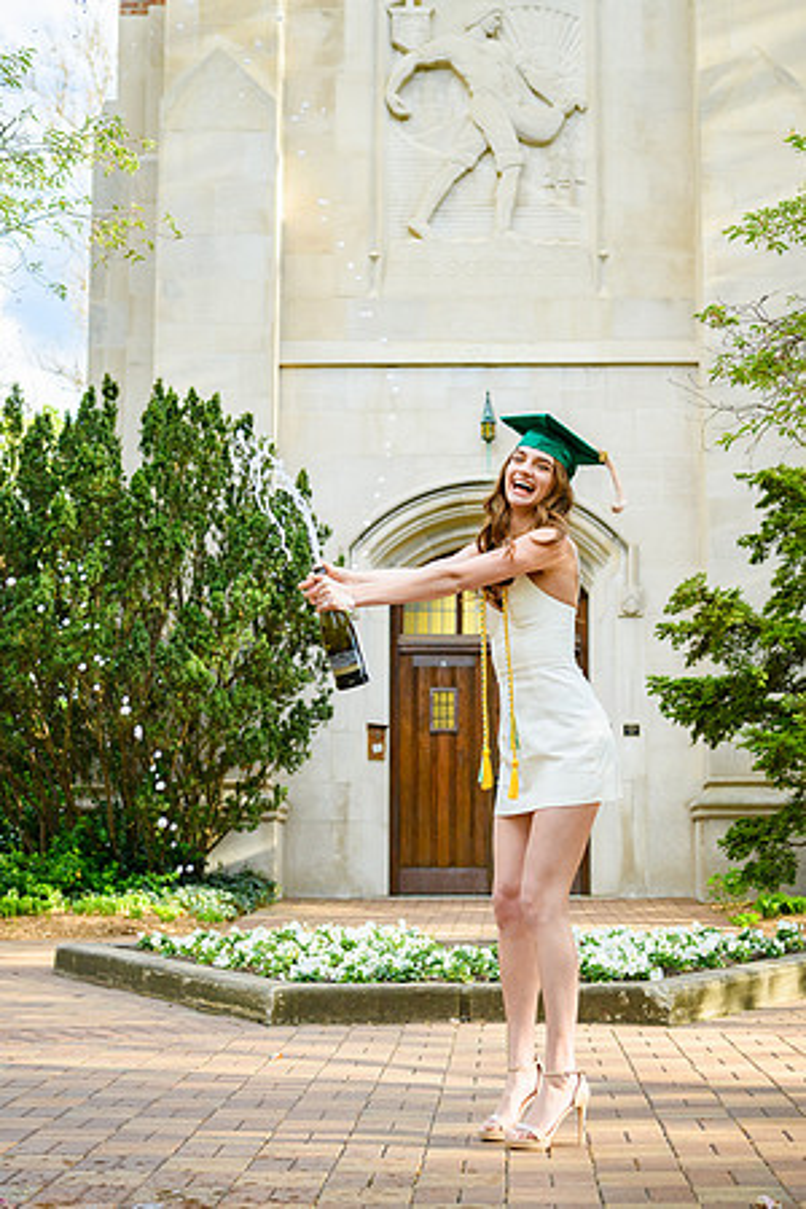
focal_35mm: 58
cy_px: 607
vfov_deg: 34.6
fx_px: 1944
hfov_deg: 23.4
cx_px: 495
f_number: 4
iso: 320
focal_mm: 38
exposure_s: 1/640
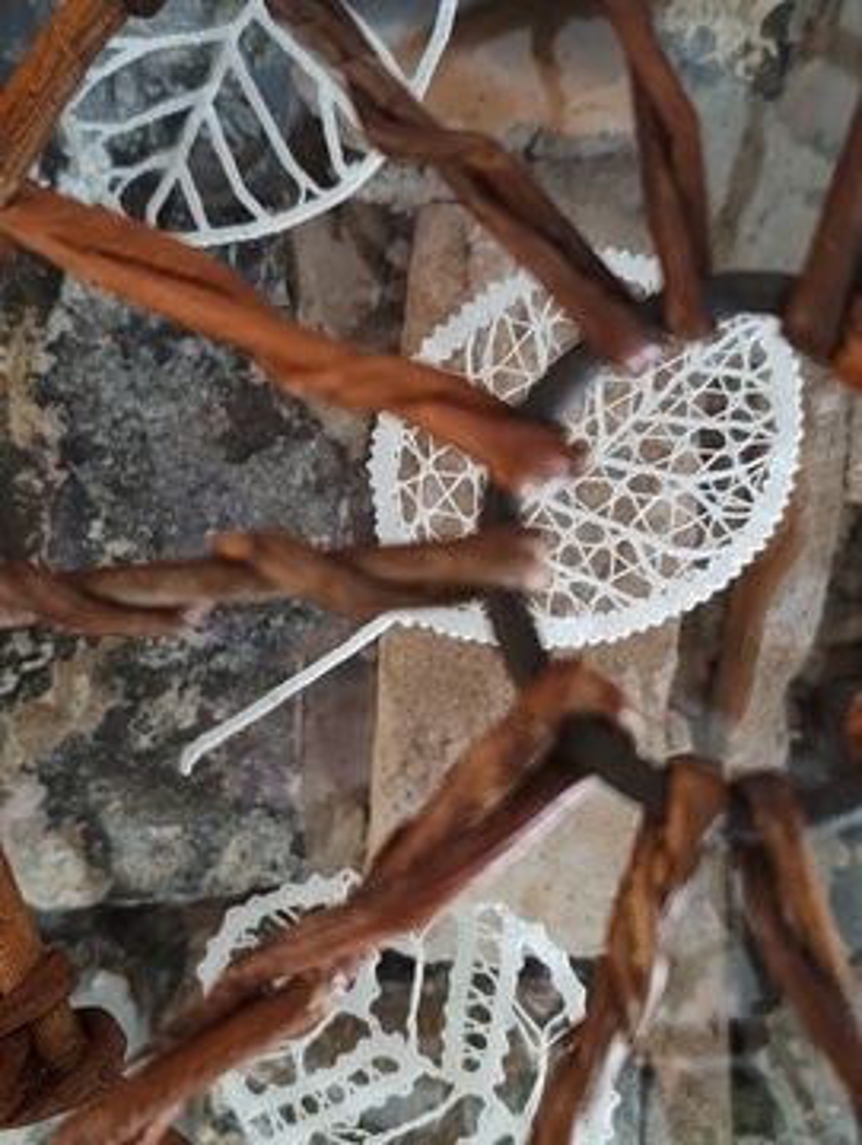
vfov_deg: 41.2
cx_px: 431
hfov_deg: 31.6
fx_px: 1524
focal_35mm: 46
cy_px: 572
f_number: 1.88
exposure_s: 1/50
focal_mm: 5.56
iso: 188
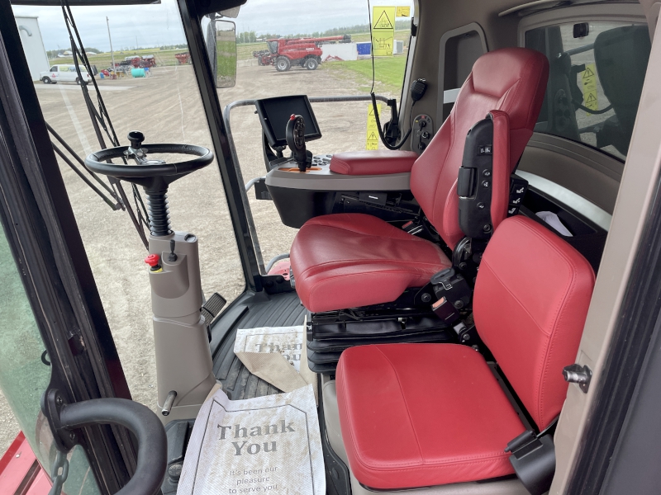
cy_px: 248
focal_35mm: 26
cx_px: 330
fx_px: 496
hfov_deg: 67.3
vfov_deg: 53.1
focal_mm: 4.2
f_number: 1.6
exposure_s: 1/121
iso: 64
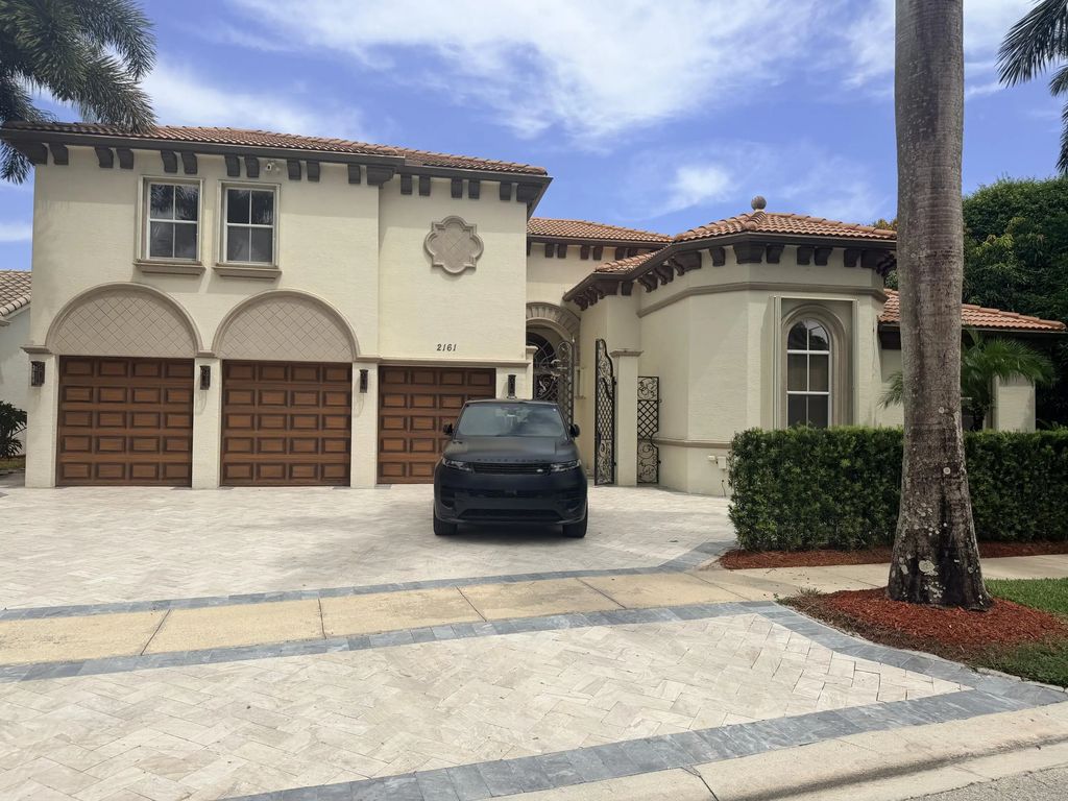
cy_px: 400
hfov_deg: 71.6
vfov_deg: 56.8
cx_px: 534
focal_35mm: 24
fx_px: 740
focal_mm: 6.76
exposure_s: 1/6711
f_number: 1.78
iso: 80
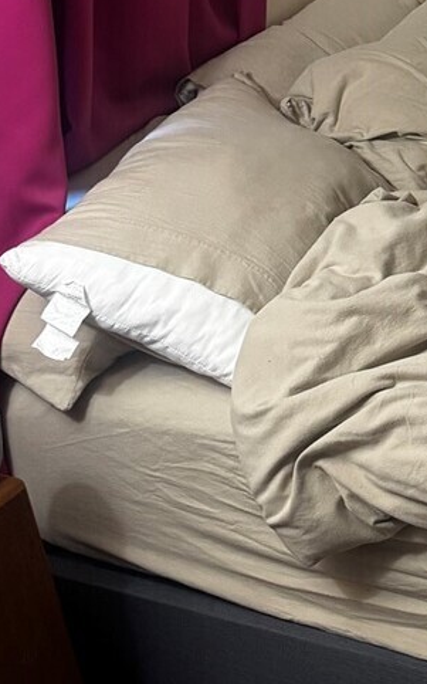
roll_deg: +0.8
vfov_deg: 26.0
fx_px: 1416
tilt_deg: -16.6
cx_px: 692
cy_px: 26
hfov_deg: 15.4
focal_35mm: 76
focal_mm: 6.76
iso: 400
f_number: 1.78
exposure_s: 1/60
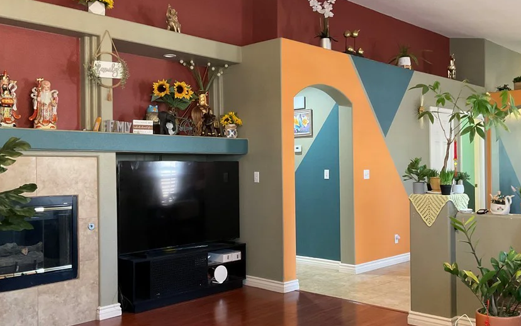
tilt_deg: +0.3
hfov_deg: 51.5
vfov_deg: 33.6
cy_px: 165
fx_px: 540
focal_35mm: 38
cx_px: 271
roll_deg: +0.6
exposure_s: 1/40
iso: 250
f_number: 1.8
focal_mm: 3
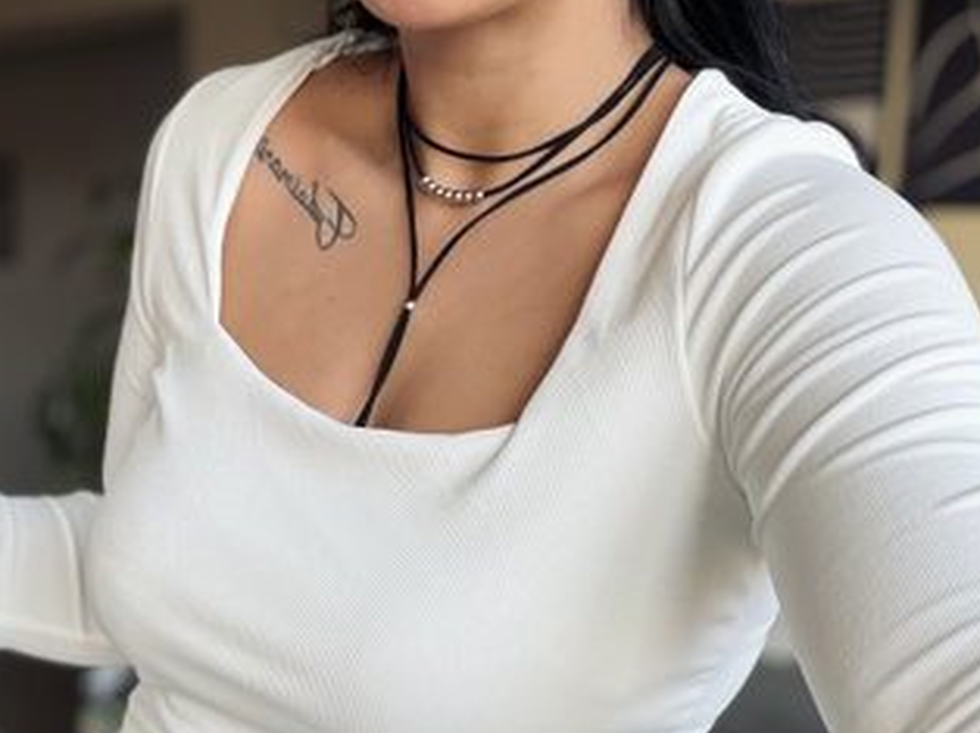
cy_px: 653
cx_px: 440
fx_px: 1443
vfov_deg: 27.5
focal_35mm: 51
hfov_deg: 37.5
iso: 125
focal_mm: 2.71
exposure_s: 1/60
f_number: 1.9
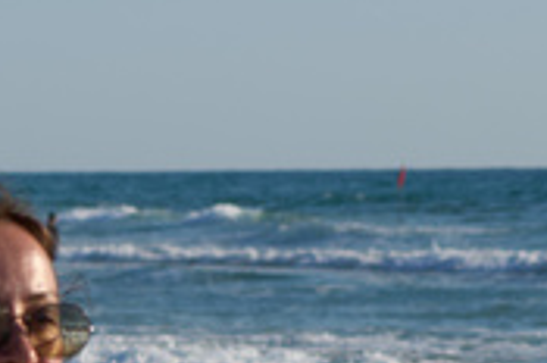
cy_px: 1014
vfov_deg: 4.5
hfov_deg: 6.6
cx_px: -885
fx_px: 4444
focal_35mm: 293
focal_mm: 50
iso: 50
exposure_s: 1/400
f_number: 5
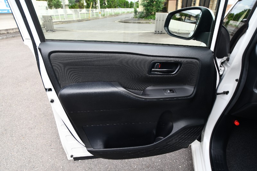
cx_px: 128
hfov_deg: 86.9
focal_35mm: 19
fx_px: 136
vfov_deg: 64.5
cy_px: 86
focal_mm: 13
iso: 200
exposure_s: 1/250
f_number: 6.3
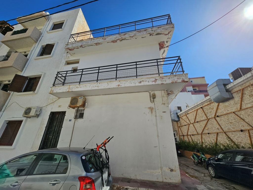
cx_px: 126
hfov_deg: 106.2
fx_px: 95
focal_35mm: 13
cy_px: 95
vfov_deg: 89.9
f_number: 2.2
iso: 50
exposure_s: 1/3913
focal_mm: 2.2
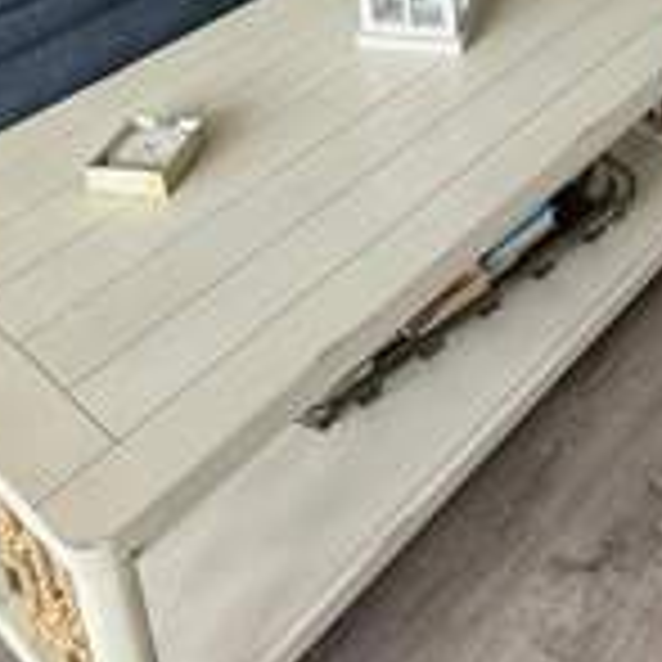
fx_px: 1168
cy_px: -257
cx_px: 648
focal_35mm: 54
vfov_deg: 25.8
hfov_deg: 29.7
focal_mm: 2.22
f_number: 2.2
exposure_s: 1/99
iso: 200
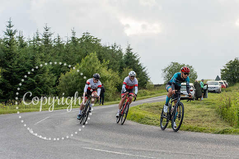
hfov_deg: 19.7
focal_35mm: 103
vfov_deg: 13.2
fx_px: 686
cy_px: 50
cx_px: 165
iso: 400
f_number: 4
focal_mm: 75
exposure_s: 1/1000
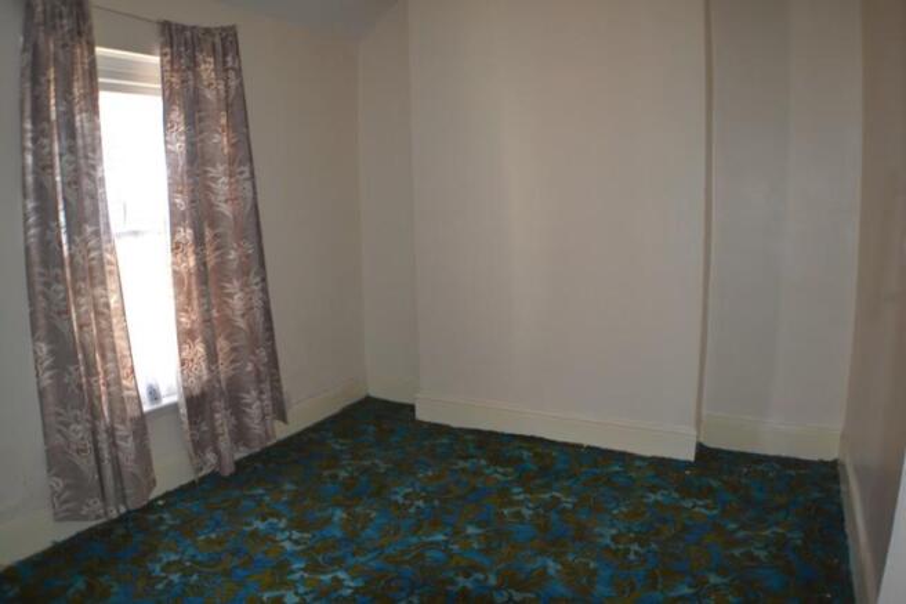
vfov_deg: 39.9
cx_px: 453
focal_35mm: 33
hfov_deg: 57.2
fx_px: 830
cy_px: 302
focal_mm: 22
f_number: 4
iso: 560
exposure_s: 1/60
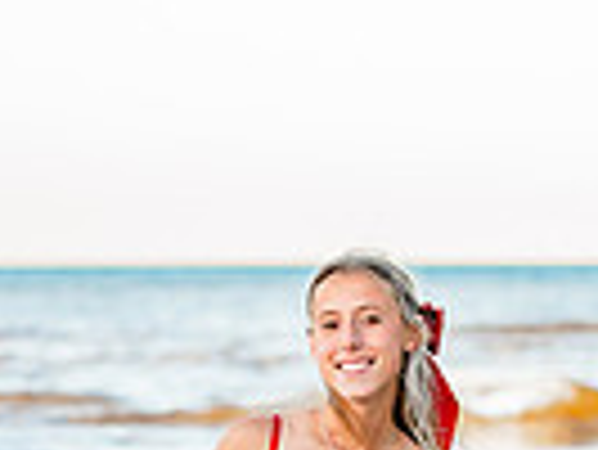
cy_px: 506
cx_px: 364
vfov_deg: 5.0
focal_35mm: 299
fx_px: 5170
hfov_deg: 6.6
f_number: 2.8
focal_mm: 70
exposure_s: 1/250
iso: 64
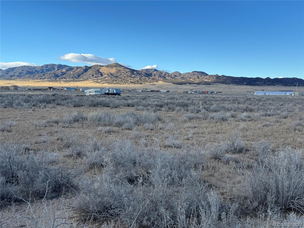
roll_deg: -1.1
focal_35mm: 48
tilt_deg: -4.0
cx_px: 152
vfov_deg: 30.3
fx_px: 422
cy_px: 114
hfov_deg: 39.7
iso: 64
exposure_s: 1/2110
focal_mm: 6.76
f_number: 1.78
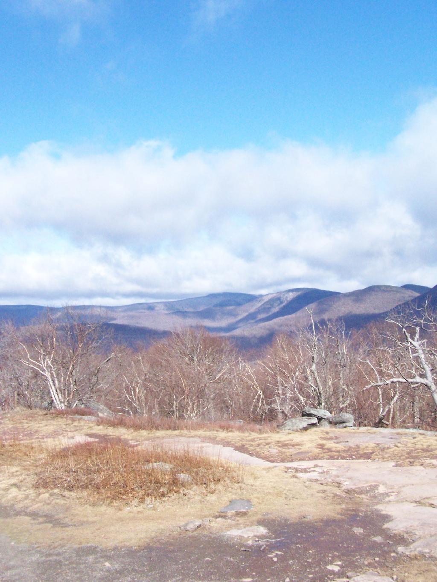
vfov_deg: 49.0
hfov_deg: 37.7
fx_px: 640
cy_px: 291
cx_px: 218
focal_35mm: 38
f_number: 5.6
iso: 400
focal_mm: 6.3
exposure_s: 1/1600
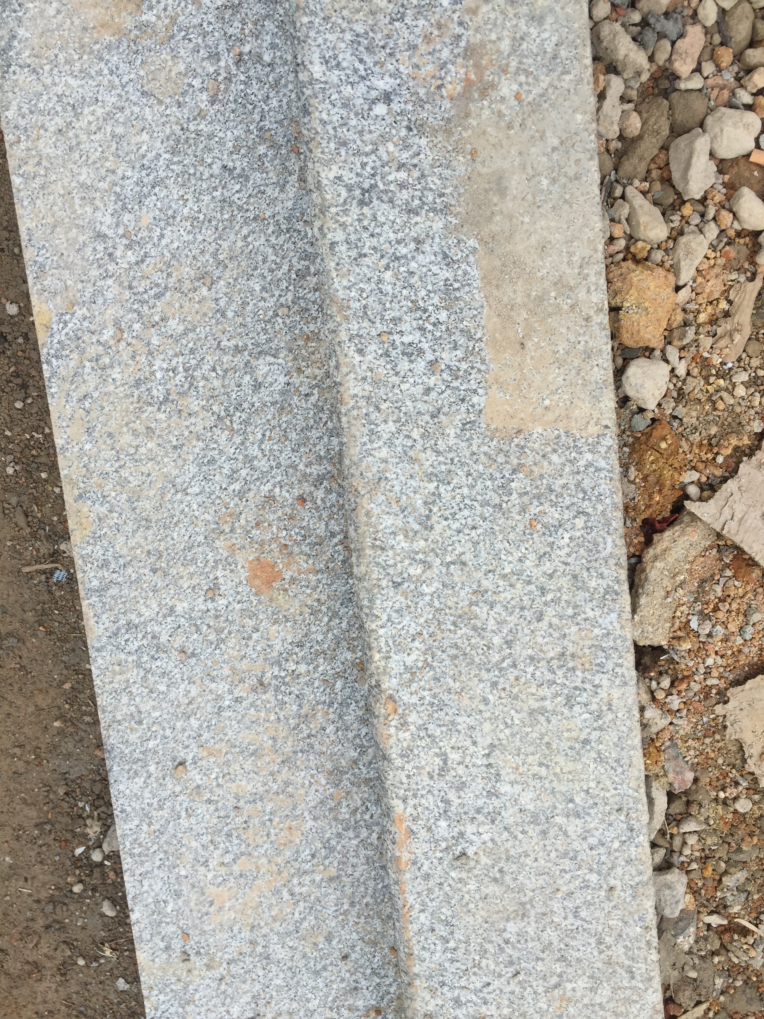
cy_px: 510
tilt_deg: -82.2
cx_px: 382
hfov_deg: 48.2
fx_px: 853
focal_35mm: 29
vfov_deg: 61.7
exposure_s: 1/824
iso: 32
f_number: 2.2
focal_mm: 4.15
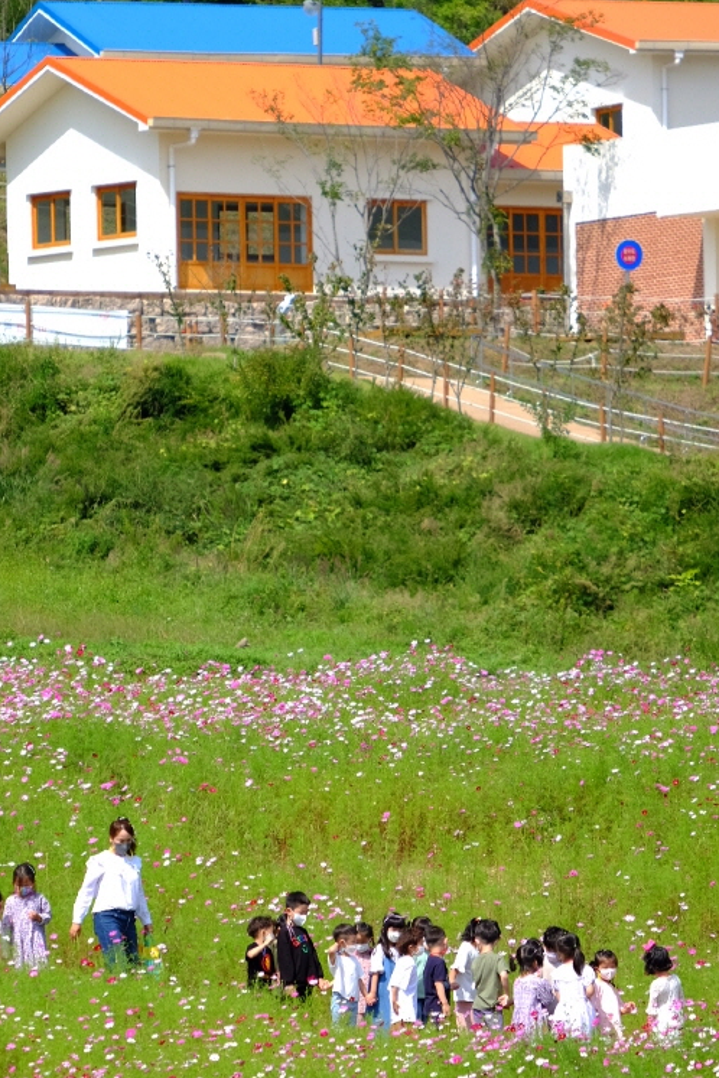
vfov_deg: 5.0
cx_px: 293
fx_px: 12312
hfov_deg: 3.3
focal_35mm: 411
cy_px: 561
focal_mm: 200
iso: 100
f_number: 4.8
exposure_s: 1/400
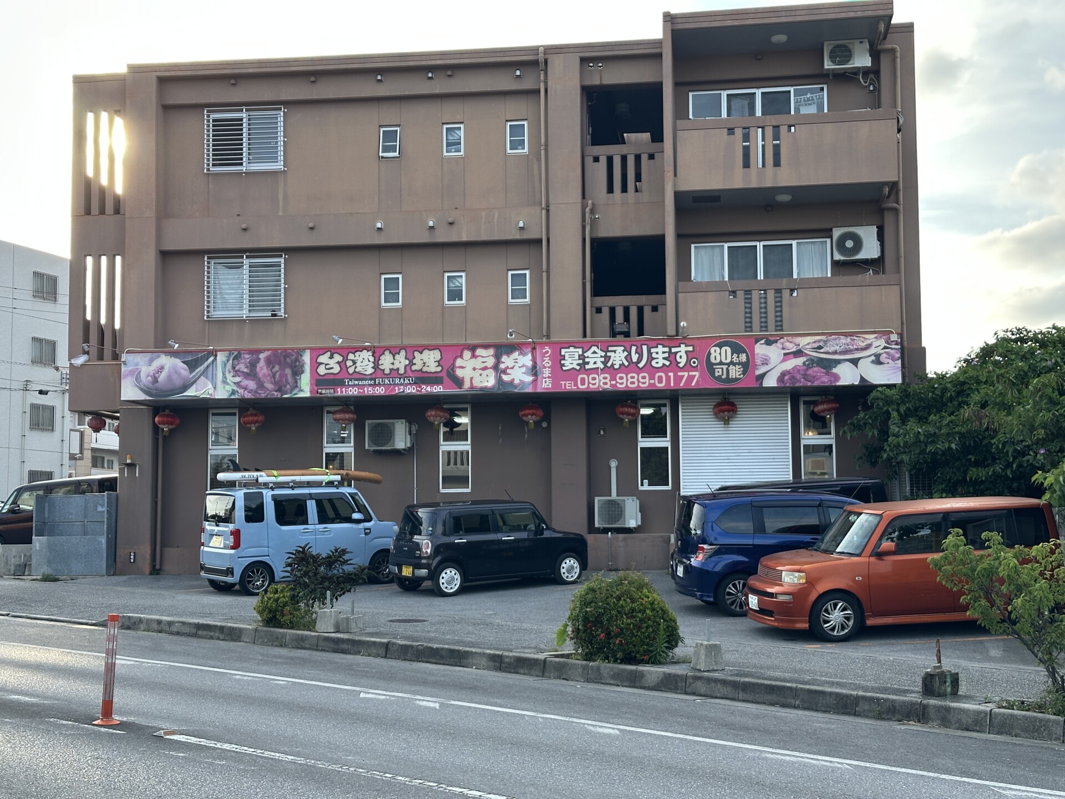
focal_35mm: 48
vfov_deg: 30.3
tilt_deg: +5.2
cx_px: 532
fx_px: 1477
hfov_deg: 39.7
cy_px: 400
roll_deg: -0.1
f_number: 1.78
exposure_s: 1/597
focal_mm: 6.86
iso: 64
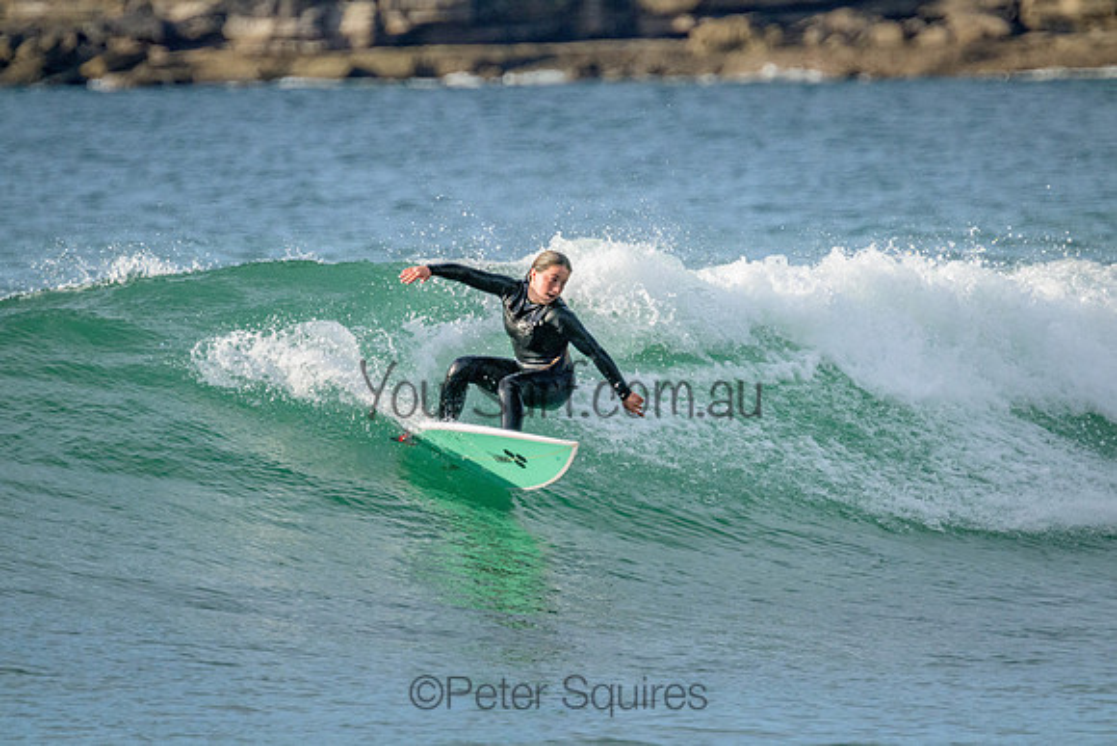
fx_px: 24827
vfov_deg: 1.7
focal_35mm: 800
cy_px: 373
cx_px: 558
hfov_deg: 2.6
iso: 3200
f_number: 11
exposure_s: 1/1250
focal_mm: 800
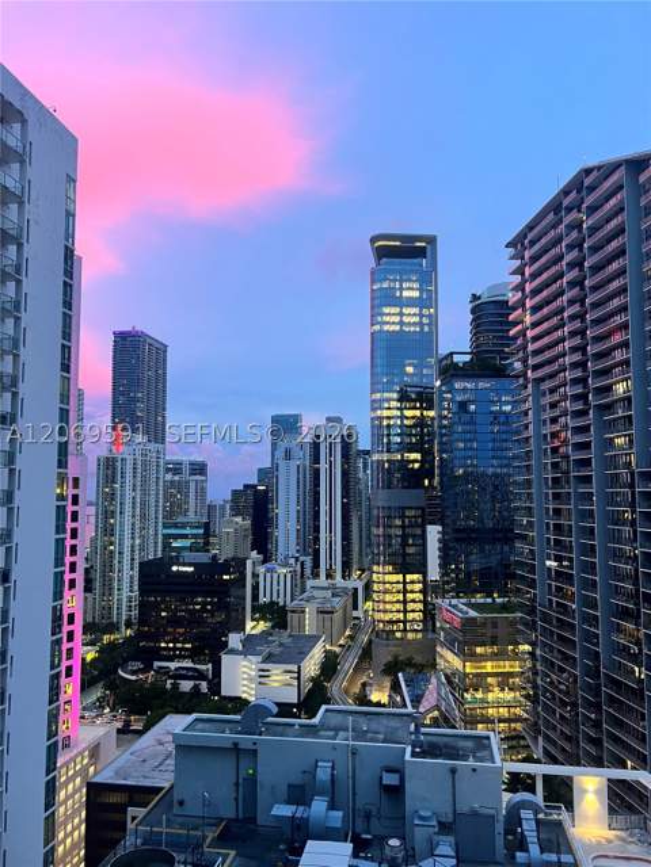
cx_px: 326
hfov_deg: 53.1
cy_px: 434
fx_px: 652
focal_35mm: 26
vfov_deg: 67.3
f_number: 1.5
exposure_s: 1/60
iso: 320
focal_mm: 5.7
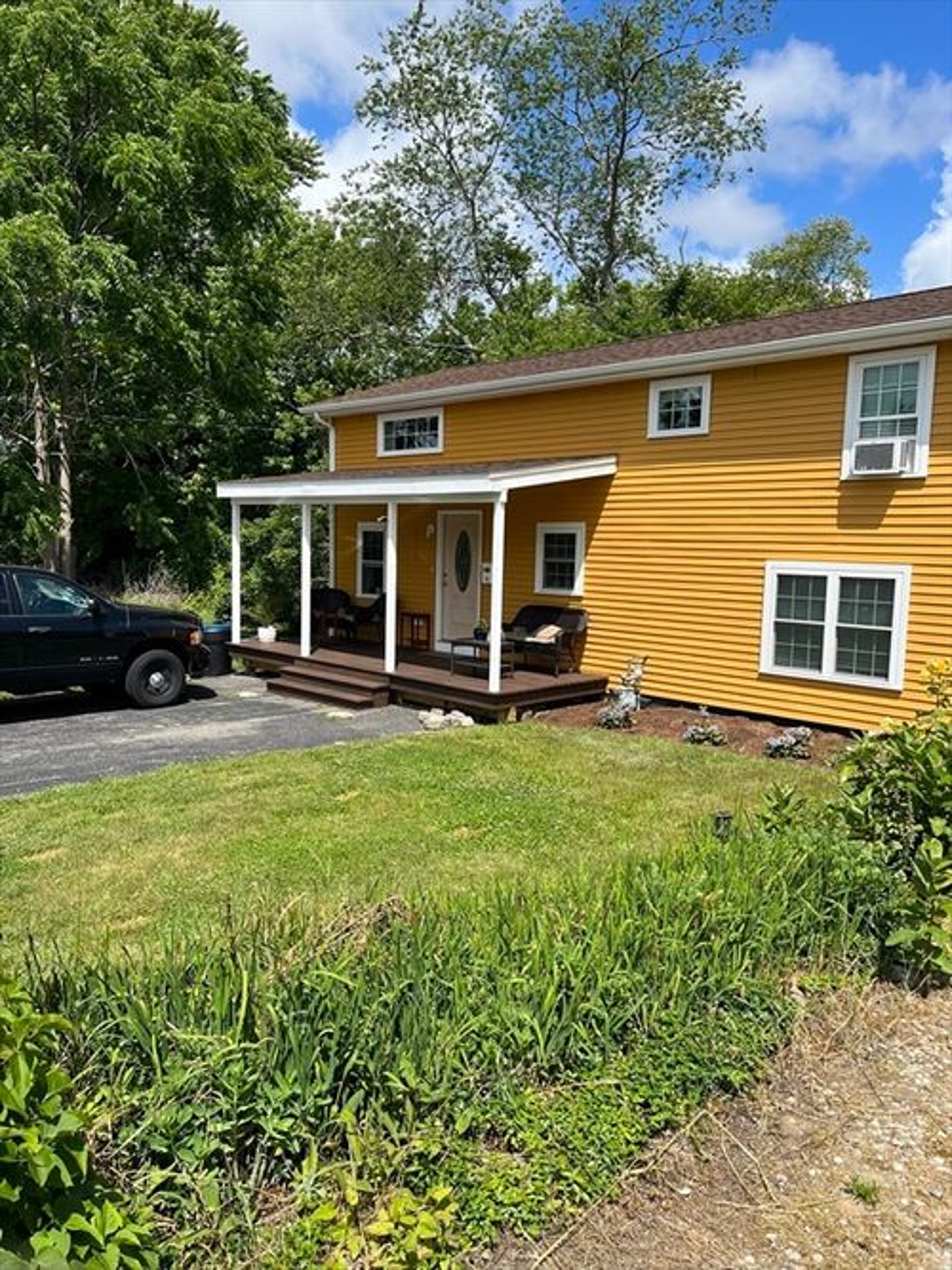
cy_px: 635
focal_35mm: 26
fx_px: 954
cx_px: 476
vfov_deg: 67.3
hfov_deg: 53.0
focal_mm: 5.1
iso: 50
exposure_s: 1/3215
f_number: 1.6
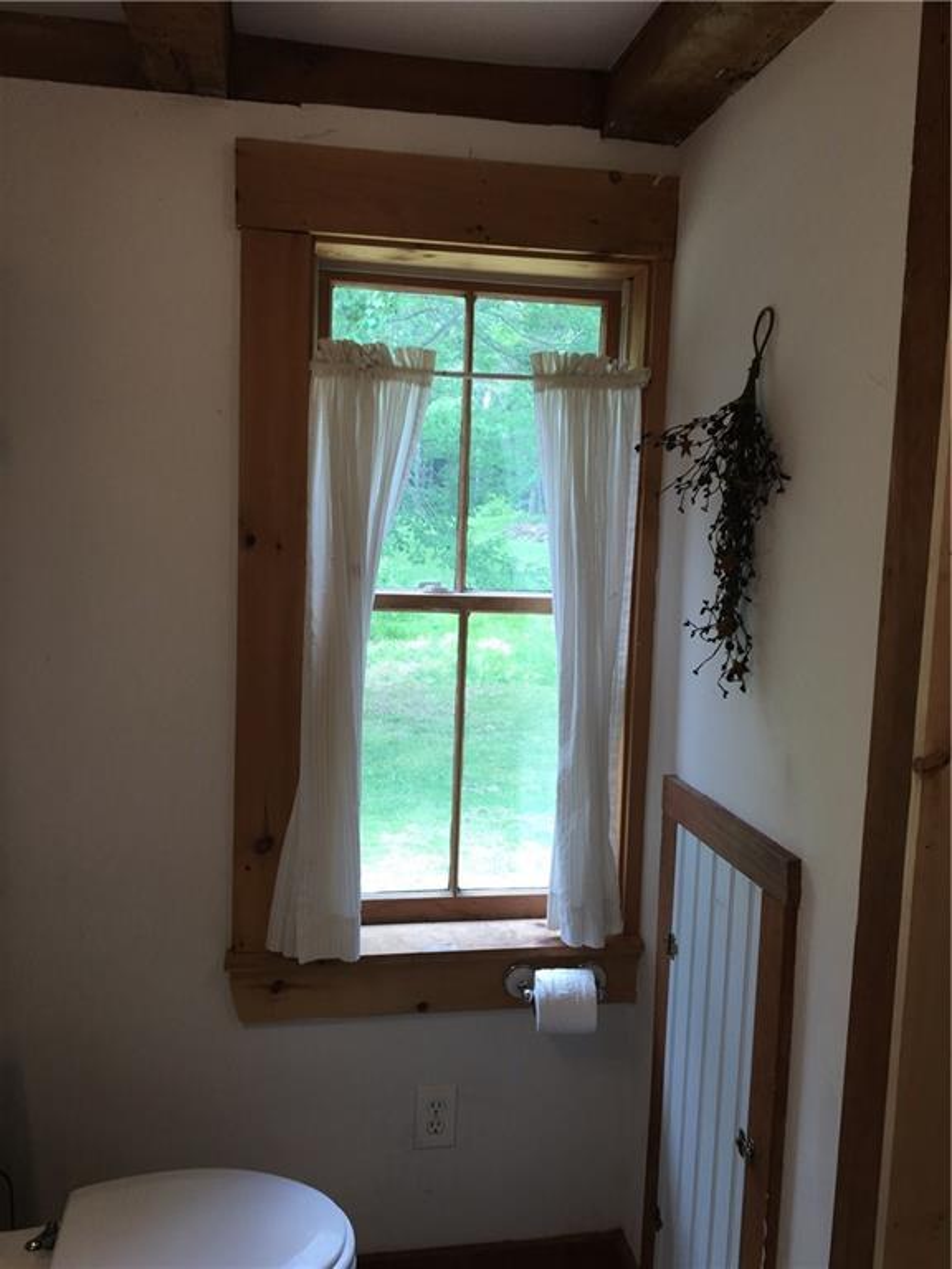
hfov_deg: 48.2
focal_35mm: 29
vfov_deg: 61.7
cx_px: 476
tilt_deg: -6.4
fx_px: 1063
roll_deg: -2.8
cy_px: 634
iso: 25
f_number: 2.2
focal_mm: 4.15
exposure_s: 1/60
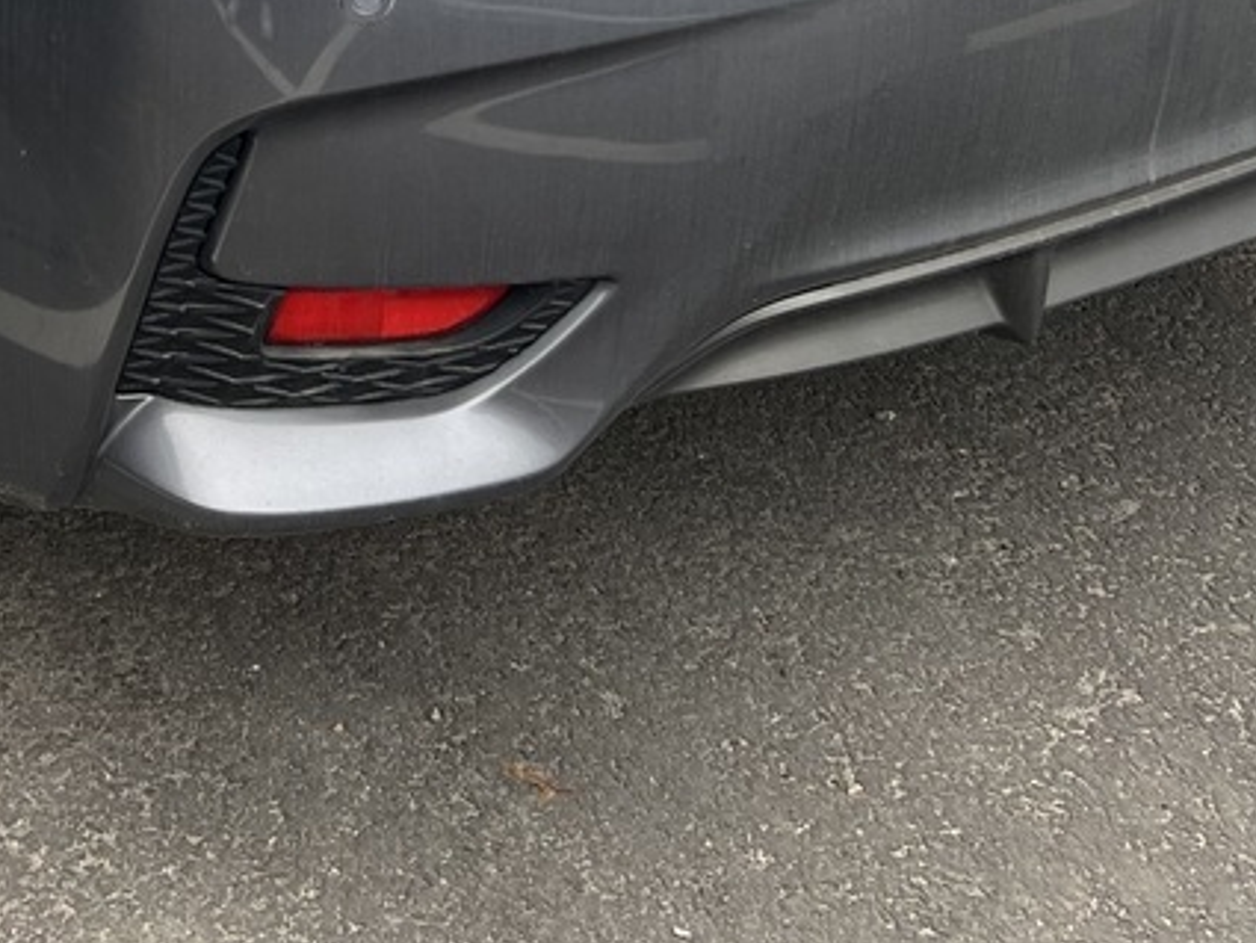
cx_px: 254
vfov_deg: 15.7
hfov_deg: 22.0
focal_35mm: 88
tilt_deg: -17.6
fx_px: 3194
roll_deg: -2.7
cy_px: -405
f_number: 1.5
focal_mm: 5.7
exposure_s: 1/187
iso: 40
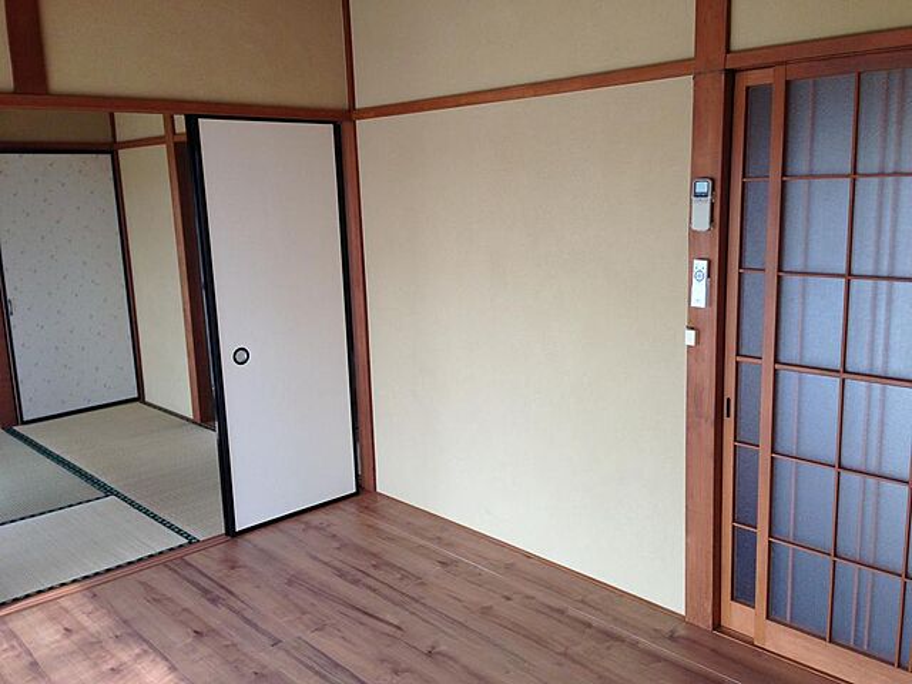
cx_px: 456
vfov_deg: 42.9
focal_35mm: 33
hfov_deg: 55.4
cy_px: 342
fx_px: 869
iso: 80
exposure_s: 1/120
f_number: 2.4
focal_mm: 4.13
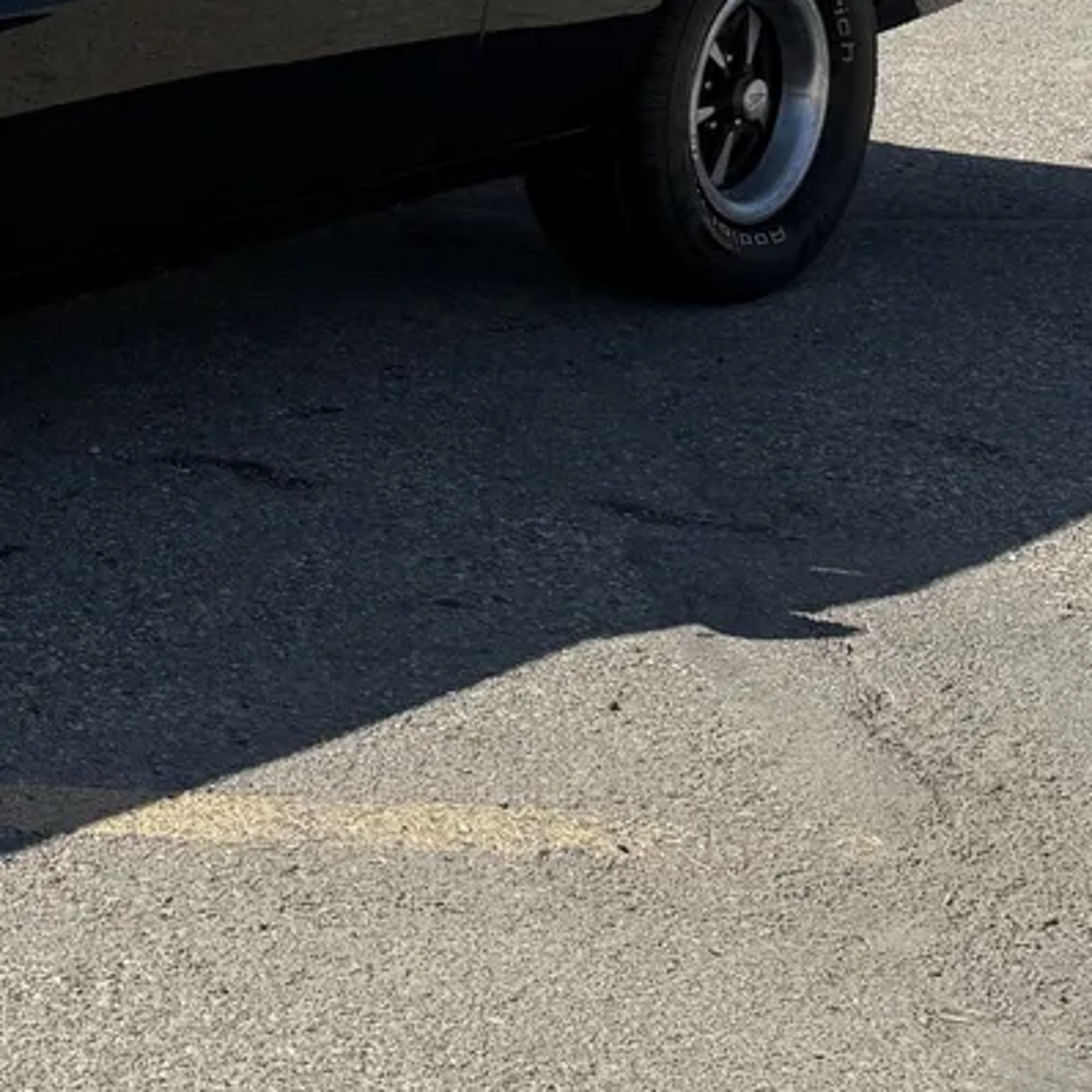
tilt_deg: -9.9
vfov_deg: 21.1
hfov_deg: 19.2
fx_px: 2855
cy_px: 56
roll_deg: +1.0
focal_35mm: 80
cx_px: -491
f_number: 1.78
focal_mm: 6.76
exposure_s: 1/4673
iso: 80
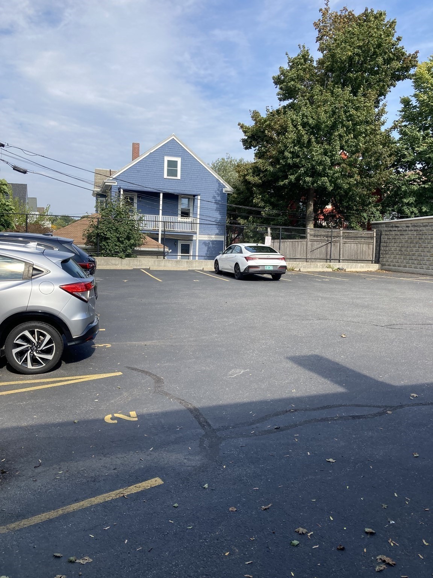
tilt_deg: -4.7
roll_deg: -1.8
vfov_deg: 63.4
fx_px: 467
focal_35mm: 28
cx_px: 216
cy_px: 289
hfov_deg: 49.7
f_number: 1.8
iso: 20
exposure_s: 1/1389
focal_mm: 3.99
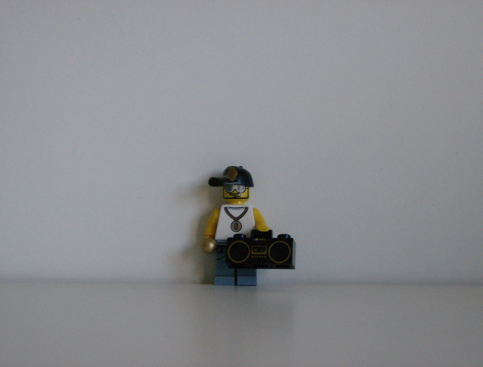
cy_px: 184
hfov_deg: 22.9
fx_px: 1192
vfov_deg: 17.5
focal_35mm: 85
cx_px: 242
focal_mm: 14.1
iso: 200
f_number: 4.2
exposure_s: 1/68.3
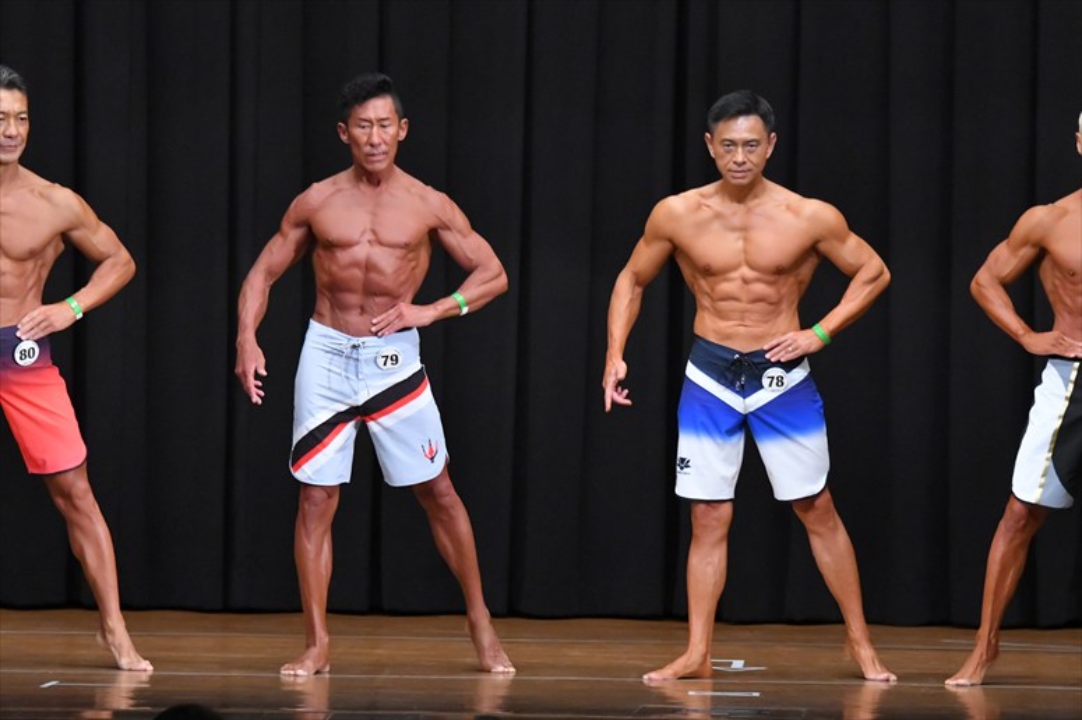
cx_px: 541
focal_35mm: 217
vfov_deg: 6.3
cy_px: 360
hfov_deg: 9.5
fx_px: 6519
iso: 8000
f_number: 5.6
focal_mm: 145
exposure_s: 1/400
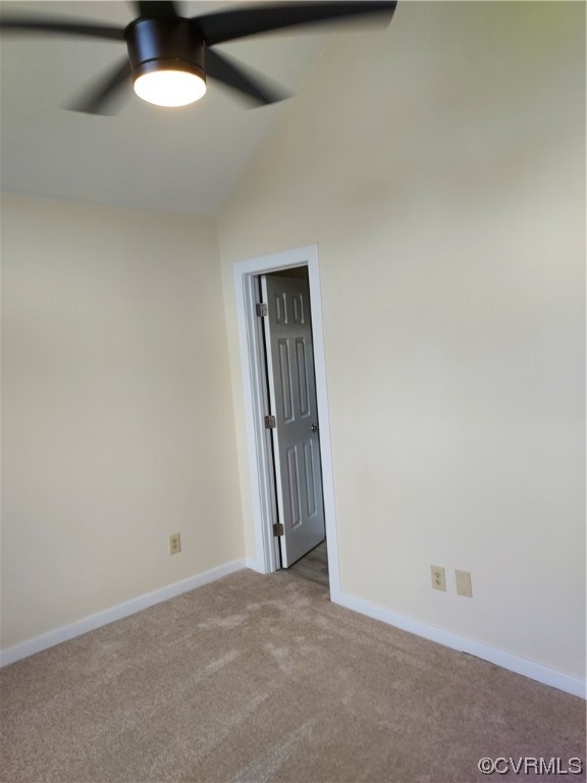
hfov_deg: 56.8
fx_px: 543
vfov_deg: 71.6
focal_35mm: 24
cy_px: 392
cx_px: 294
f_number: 1.8
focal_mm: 4.6
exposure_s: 1/60
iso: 80
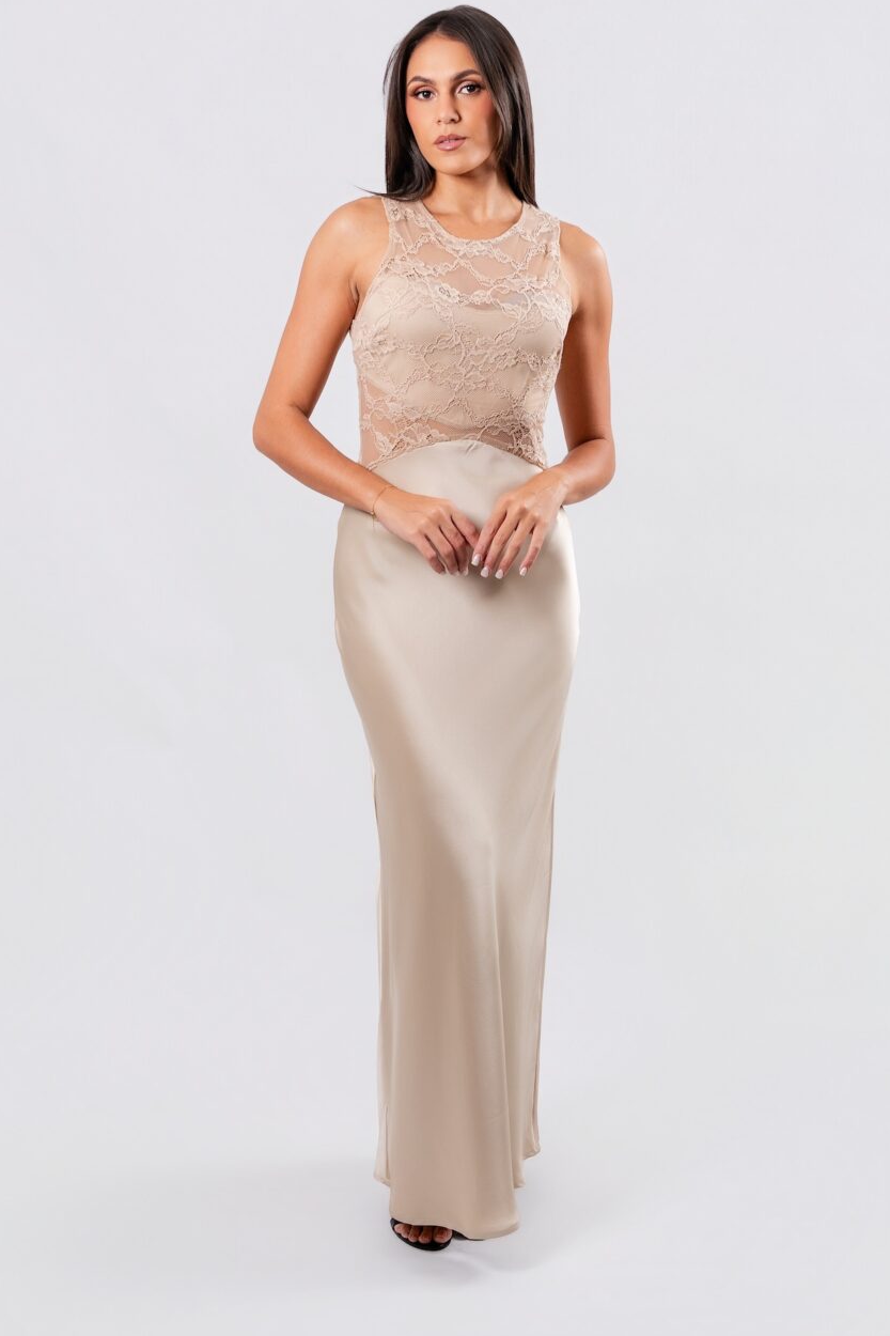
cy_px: 627
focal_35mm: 60
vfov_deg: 33.4
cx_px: 496
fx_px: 2225
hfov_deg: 22.6
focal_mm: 33.7
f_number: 2.8
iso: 160
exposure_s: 1/320
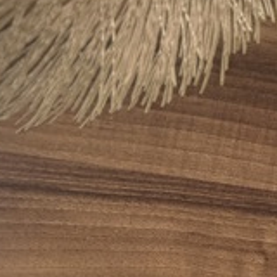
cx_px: 528
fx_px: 770
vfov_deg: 18.2
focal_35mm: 85
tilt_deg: -68.5
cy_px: -137
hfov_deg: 16.4
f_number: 1.78
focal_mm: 6.76
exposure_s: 1/56
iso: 400
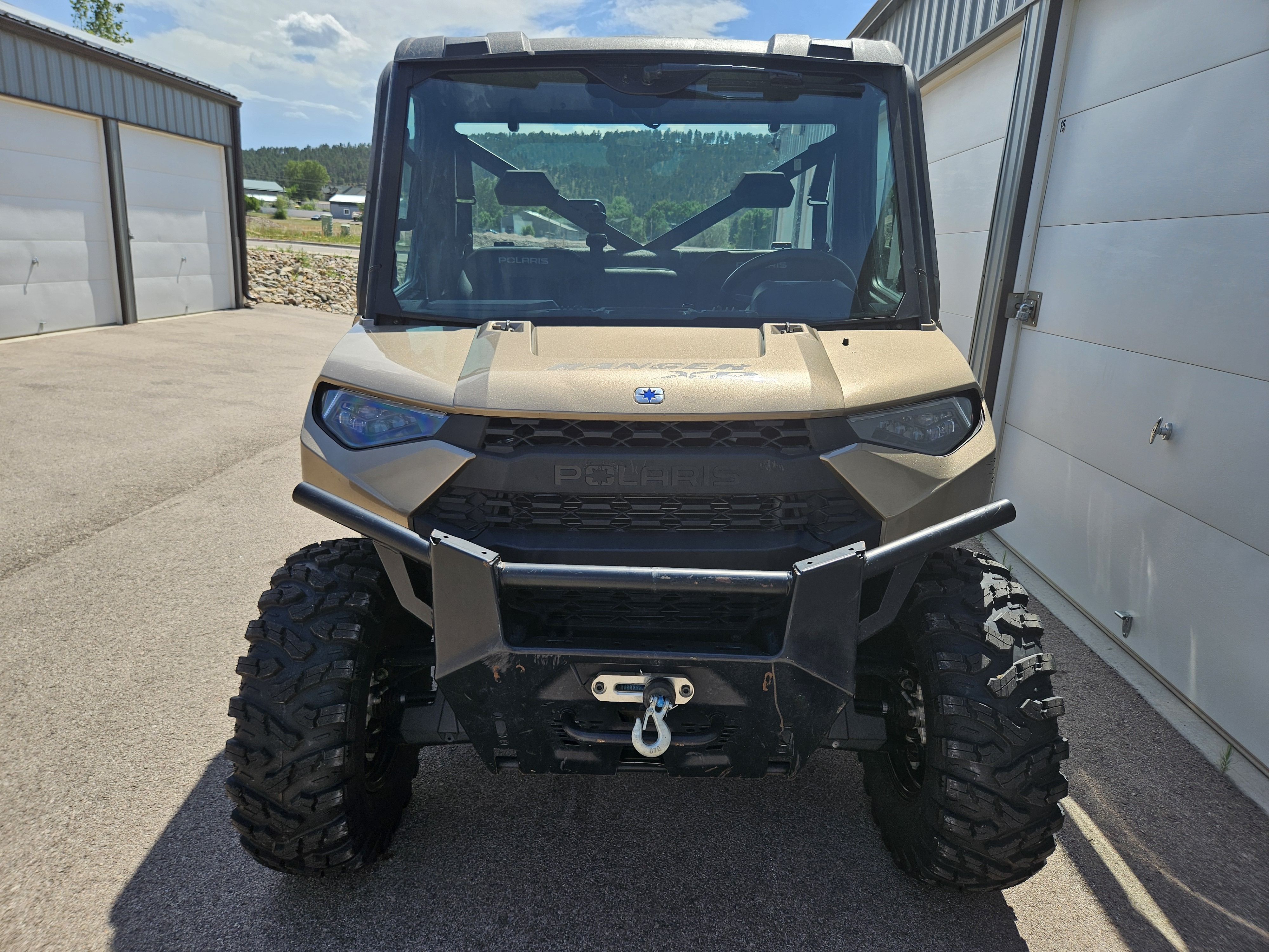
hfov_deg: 73.9
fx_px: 843
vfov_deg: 58.9
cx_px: 634
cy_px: 476
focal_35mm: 23
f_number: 1.8
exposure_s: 1/1659
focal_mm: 5.4
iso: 25
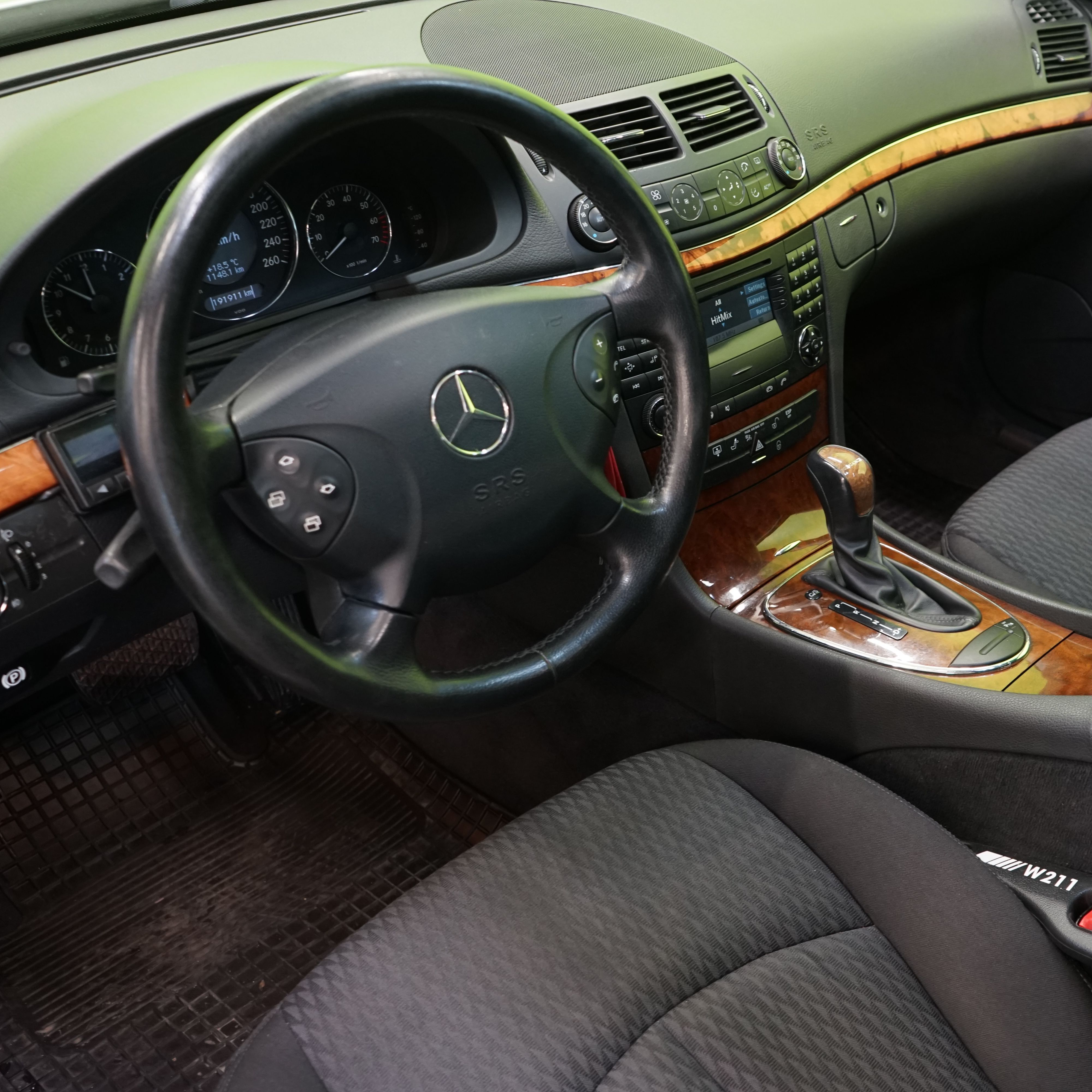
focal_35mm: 37
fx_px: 1321
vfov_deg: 44.9
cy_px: 546
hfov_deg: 43.9
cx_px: 771
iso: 1600
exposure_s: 1/20
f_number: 5
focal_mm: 29
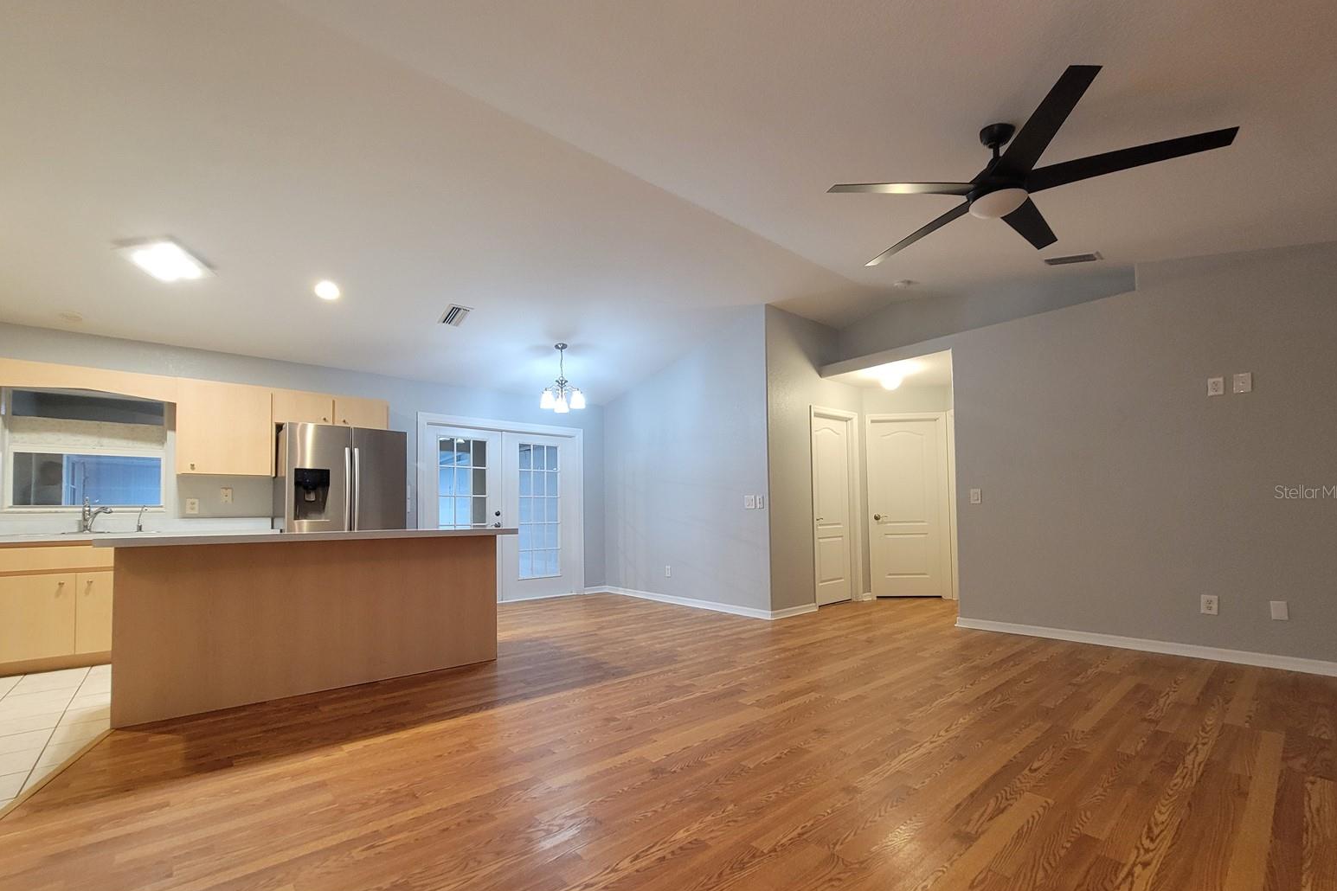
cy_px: 491
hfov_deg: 104.3
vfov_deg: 81.0
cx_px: 664
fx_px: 520
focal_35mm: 14
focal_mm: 2.2
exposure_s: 1/30
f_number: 2.2
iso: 320
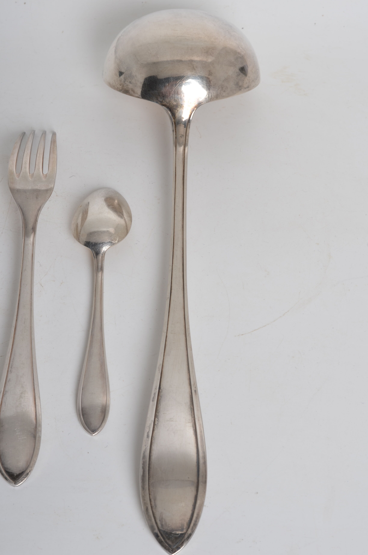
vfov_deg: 27.0
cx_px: 184
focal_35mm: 75
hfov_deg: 18.1
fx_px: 1155
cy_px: 278
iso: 100
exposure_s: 1/125
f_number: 14
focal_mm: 50
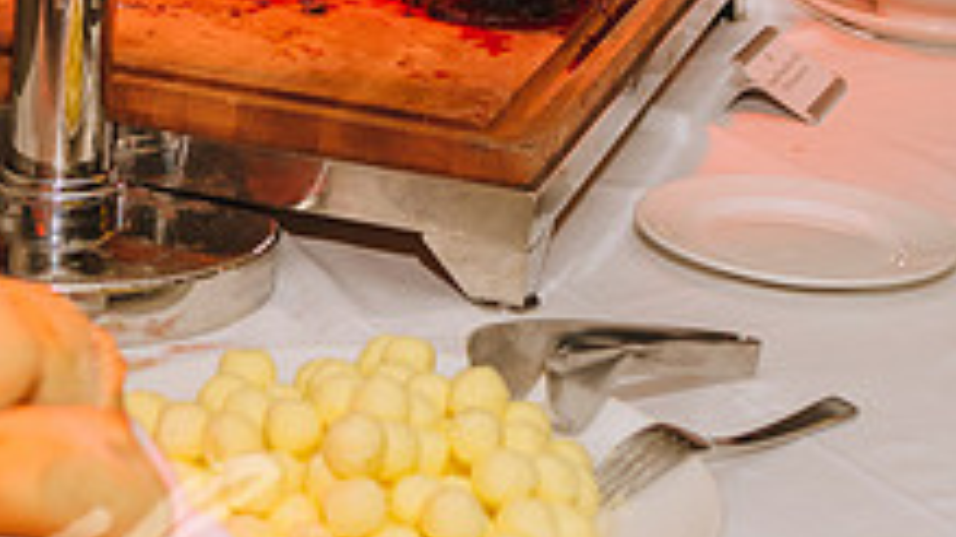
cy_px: 207
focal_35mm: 97
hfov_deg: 21.3
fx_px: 2458
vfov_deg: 12.5
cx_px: 26
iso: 800
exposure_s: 1/160
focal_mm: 35
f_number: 4
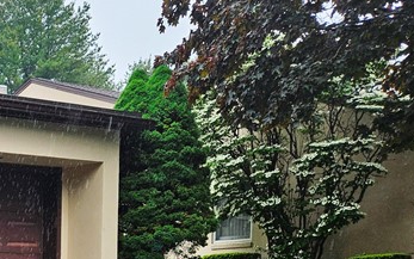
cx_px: -191
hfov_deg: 23.4
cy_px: 343
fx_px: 812
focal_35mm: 72
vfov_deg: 17.0
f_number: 1.8
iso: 25
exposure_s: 1/360
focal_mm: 5.4
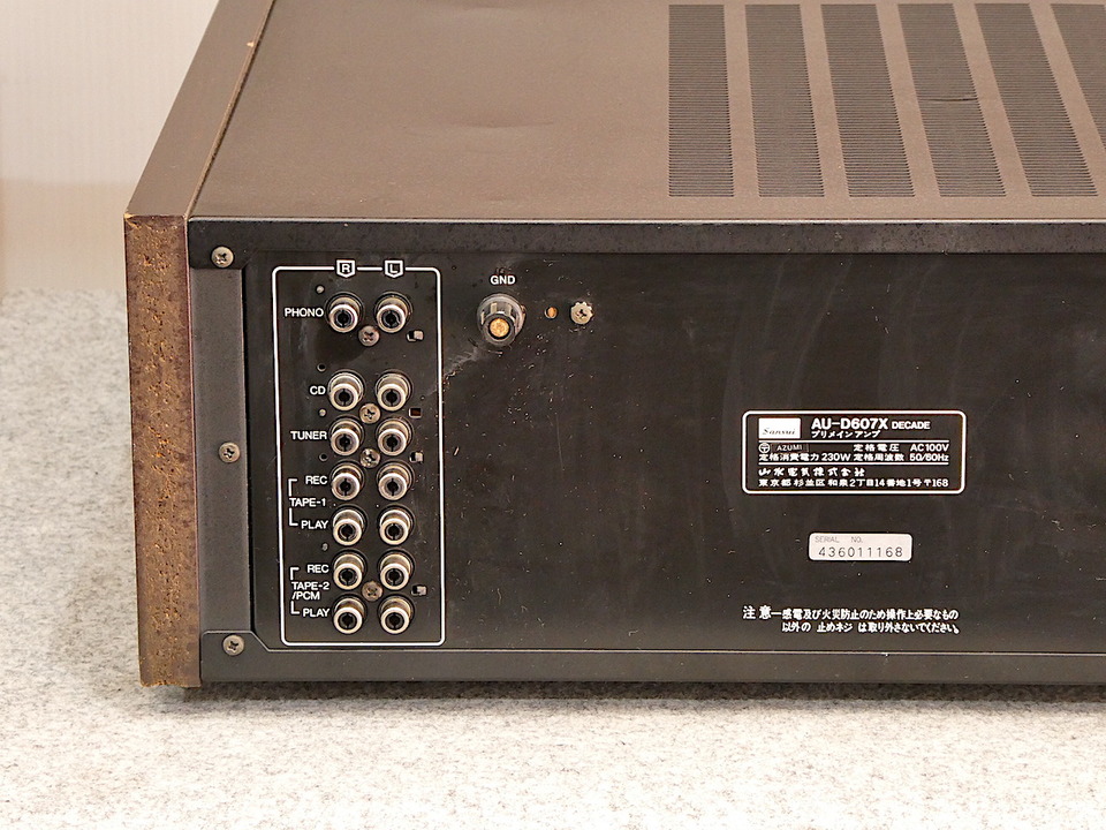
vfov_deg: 11.0
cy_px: 415
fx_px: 4313
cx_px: 553
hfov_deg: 14.6
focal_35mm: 135
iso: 400
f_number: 5.3
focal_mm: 24.2
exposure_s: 1/13
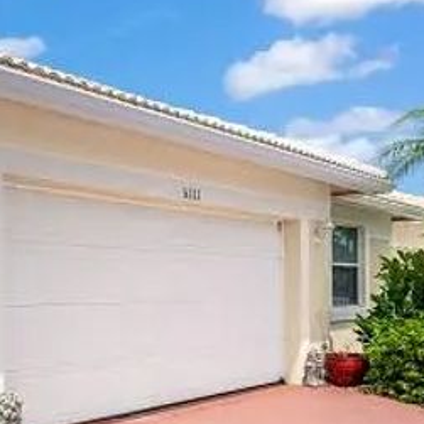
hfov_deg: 36.2
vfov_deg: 41.3
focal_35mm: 40
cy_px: 282
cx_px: -29
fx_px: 555
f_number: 10
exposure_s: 1/200
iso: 80
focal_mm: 18.5
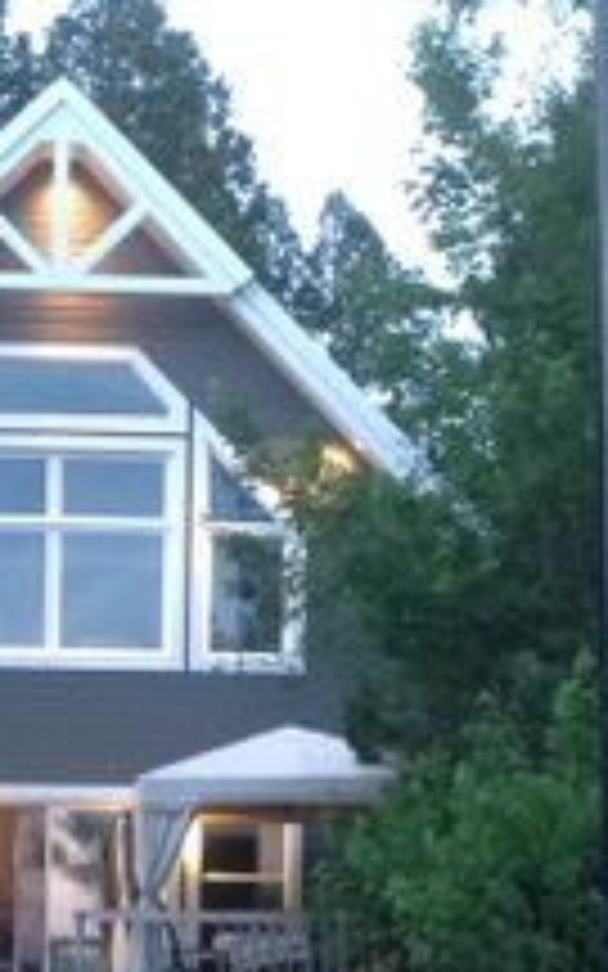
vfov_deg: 19.9
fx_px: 2731
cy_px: 824
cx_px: 122
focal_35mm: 103
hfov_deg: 12.6
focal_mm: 4.28
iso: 320
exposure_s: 1/15
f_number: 2.4
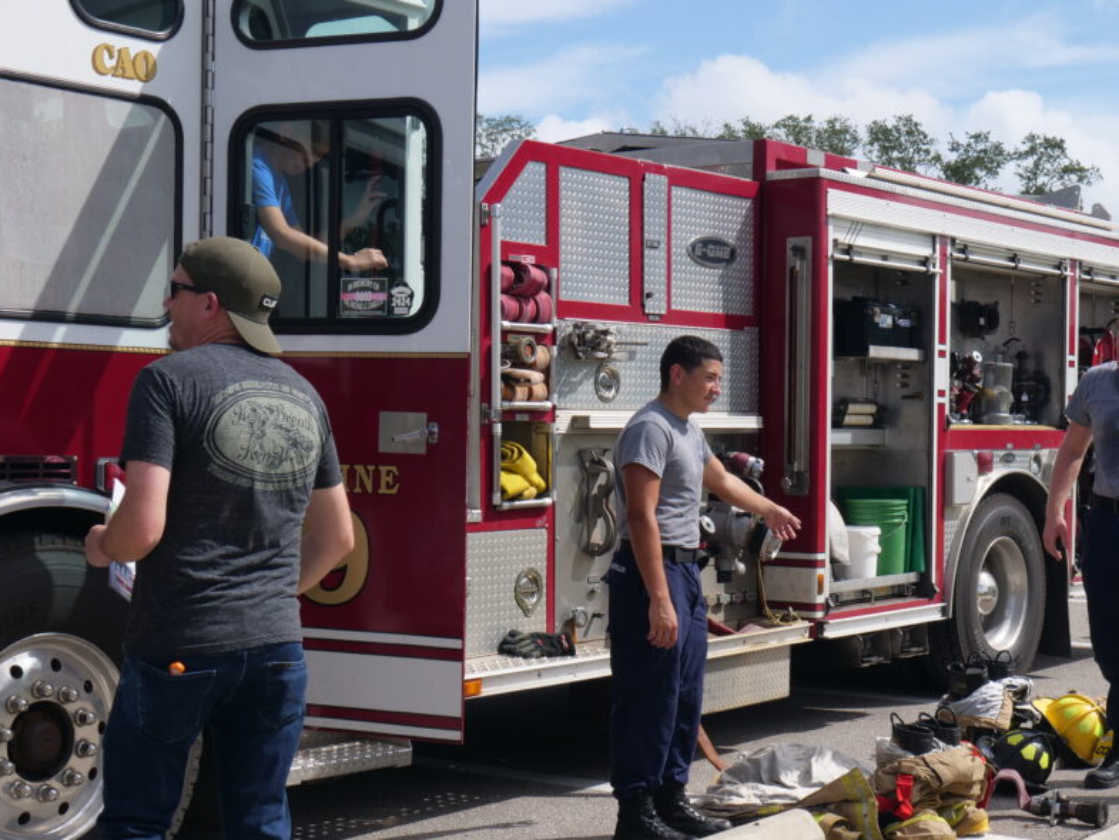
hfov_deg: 32.1
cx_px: 680
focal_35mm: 60
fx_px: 1940
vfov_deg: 24.4
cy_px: 495
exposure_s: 1/400
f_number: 10
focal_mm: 23
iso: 200
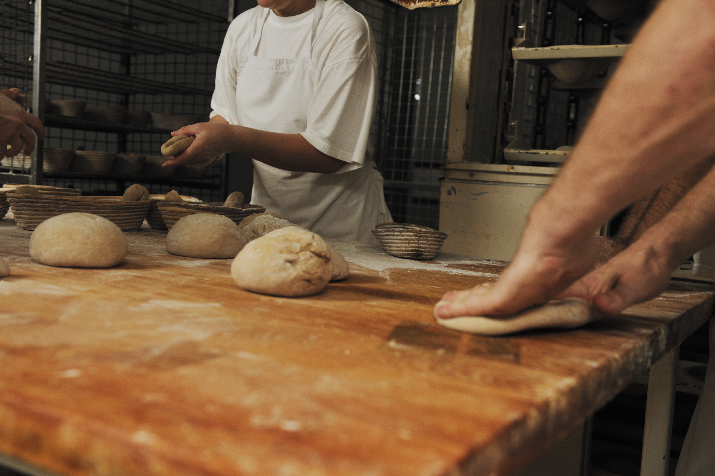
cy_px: 238
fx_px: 794
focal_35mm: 40
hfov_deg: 48.5
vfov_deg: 33.4
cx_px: 358
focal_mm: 40
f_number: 4.5
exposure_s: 1/60
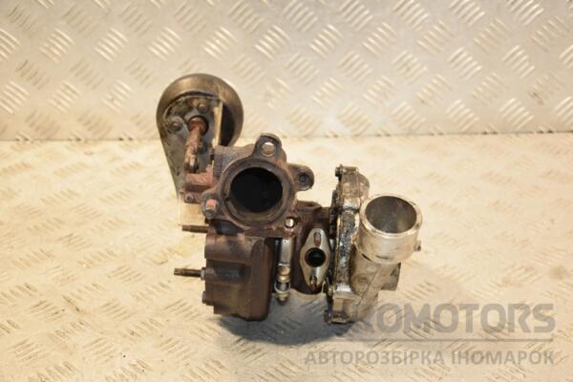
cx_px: 286
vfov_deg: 18.9
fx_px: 1146
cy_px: 191
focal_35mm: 72
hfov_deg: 28.1
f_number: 5.6
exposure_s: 1/200
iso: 800
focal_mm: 48
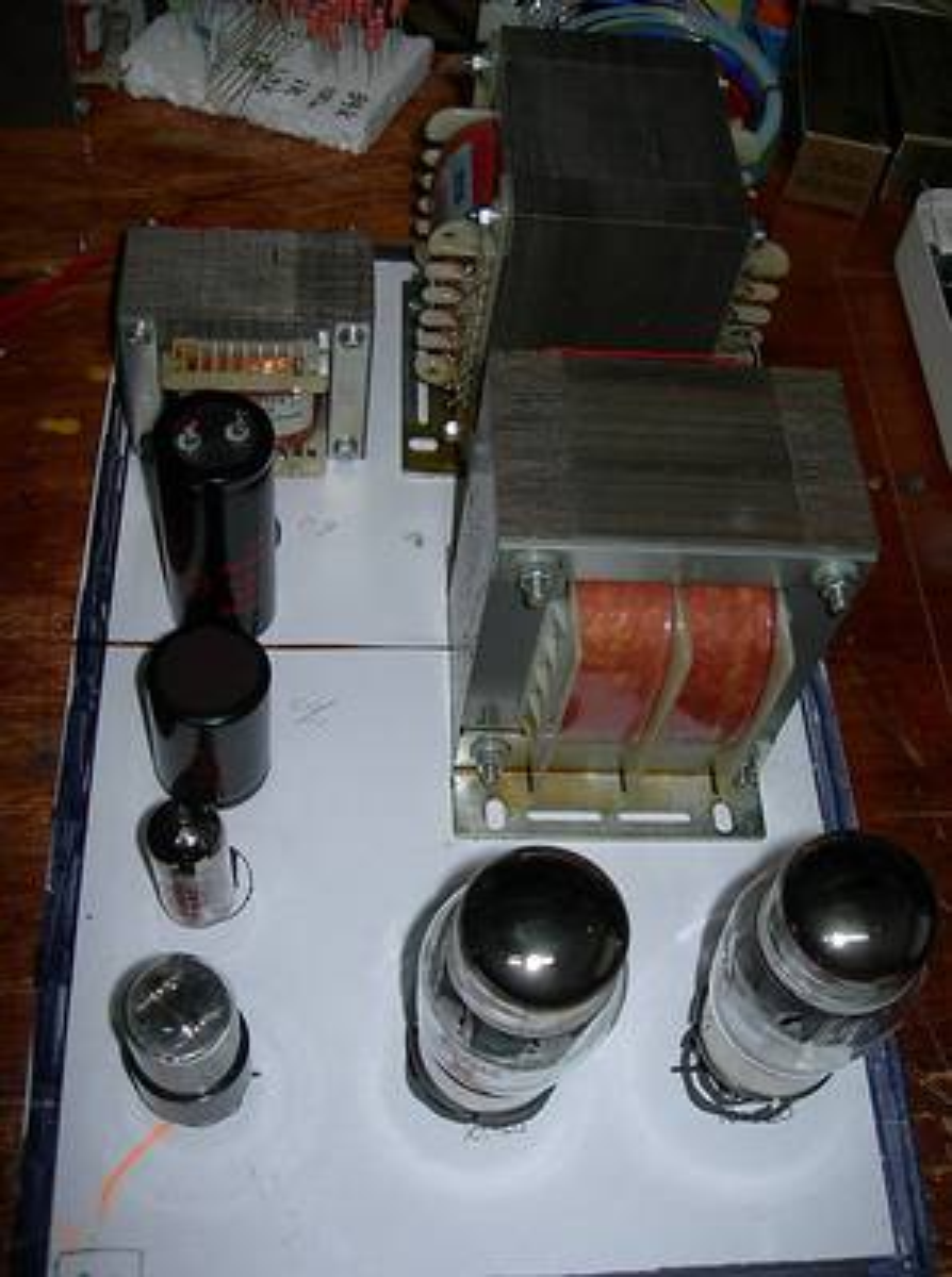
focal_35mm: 38
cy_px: 638
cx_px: 476
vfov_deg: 49.1
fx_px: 1399
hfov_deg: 37.6
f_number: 2.8
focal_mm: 7.8
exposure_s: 1/60.1
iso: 50
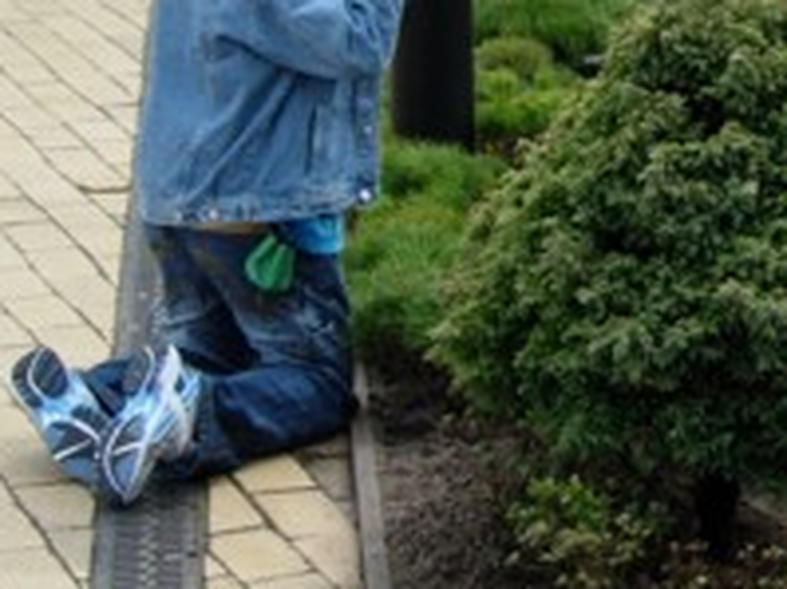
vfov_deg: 9.7
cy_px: 79
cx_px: 1222
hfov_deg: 12.2
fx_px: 3476
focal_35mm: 153
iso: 64
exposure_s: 1/724
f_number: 2.8
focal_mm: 7.8
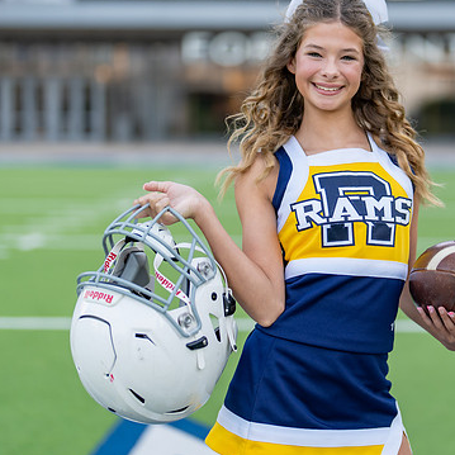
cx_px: 356
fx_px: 1234
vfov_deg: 20.9
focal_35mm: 83
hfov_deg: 20.7
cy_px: 183
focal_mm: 50
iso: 100
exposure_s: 1/500
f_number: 1.2
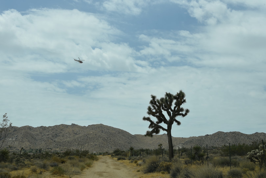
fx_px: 414
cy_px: 89
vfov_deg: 24.2
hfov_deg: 35.6
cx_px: 133
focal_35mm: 56
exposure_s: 1/500
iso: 200
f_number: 11
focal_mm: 56
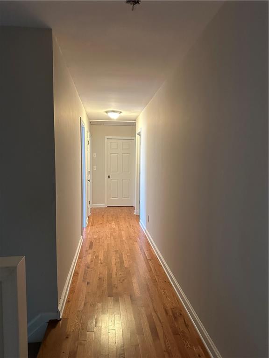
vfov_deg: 71.6
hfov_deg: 56.8
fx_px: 249
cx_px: 134
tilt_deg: -3.9
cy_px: 179
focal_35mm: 24
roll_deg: -1.4
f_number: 1.78
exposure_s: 1/60
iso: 800
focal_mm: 6.86
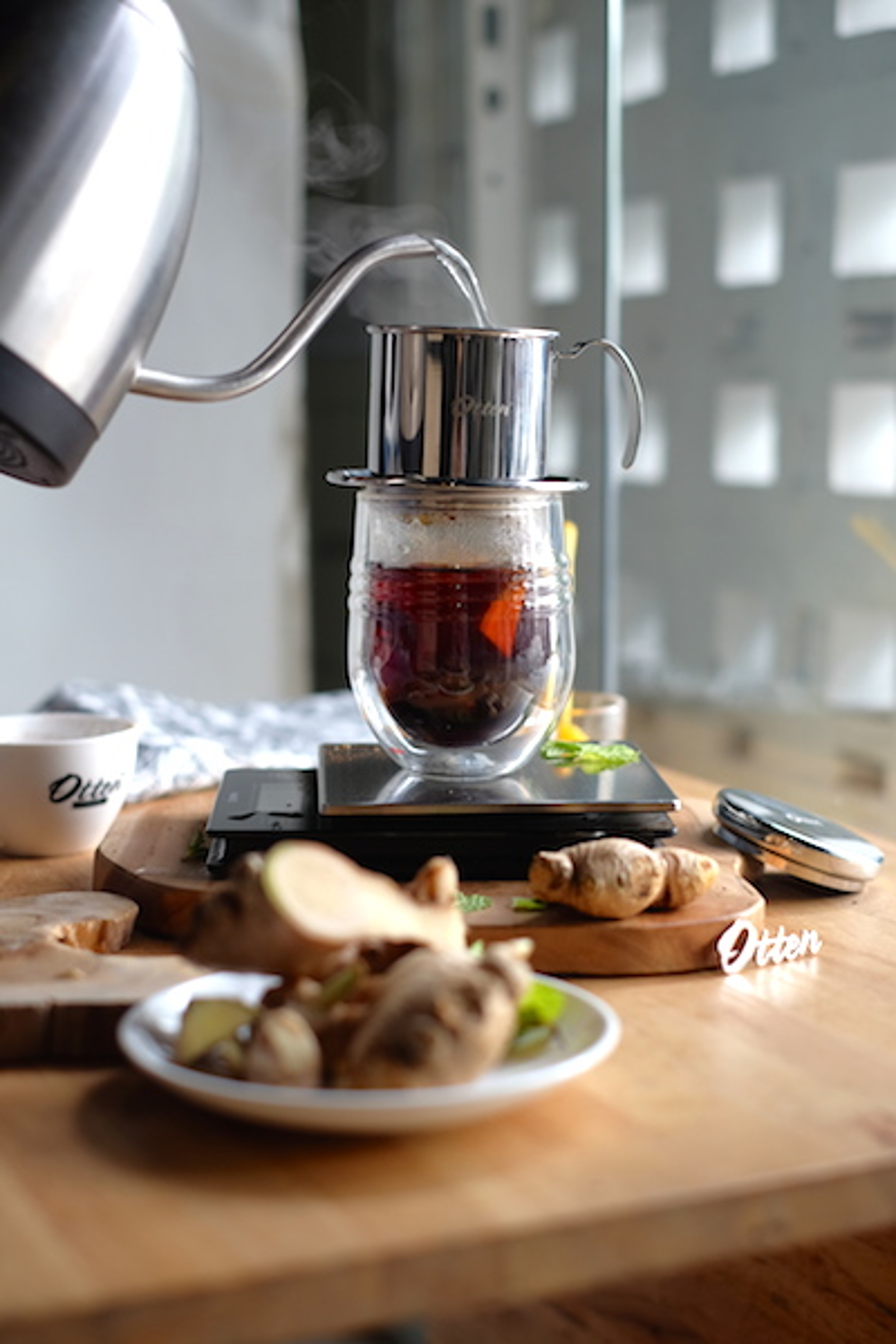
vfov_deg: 37.5
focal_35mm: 53
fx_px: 1979
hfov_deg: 25.5
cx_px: 448
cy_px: 672
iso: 250
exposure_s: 1/100
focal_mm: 35
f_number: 2.2
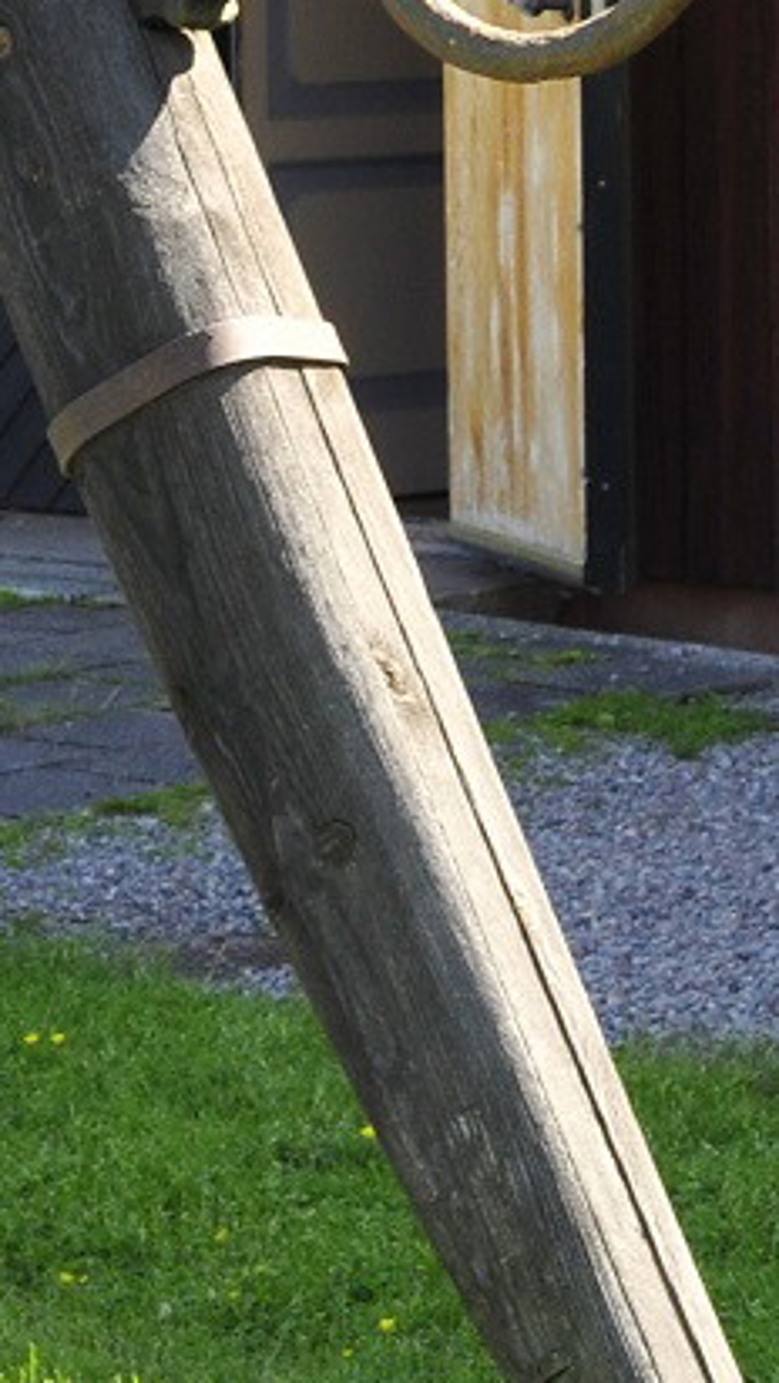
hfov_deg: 6.4
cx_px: 658
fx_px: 6971
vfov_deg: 11.1
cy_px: -351
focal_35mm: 190
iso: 200
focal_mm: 26
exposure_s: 1/80
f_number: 8
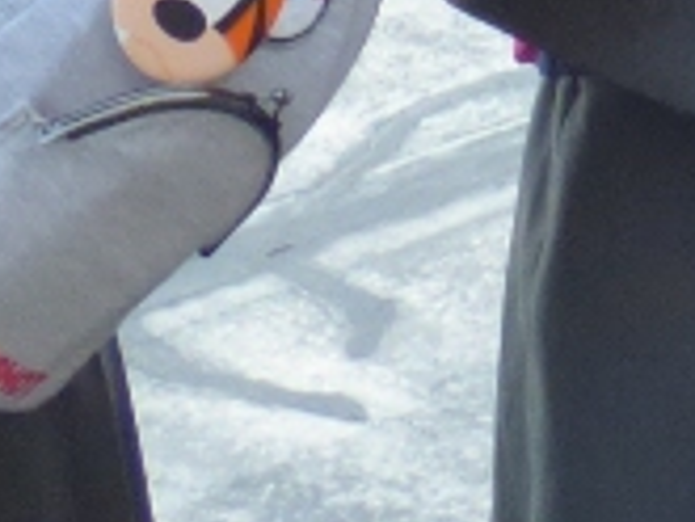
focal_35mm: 124
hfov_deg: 14.5
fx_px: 2491
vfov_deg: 11.4
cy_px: -316
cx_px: 1120
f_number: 2.8
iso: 200
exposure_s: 1/60
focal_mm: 3.58
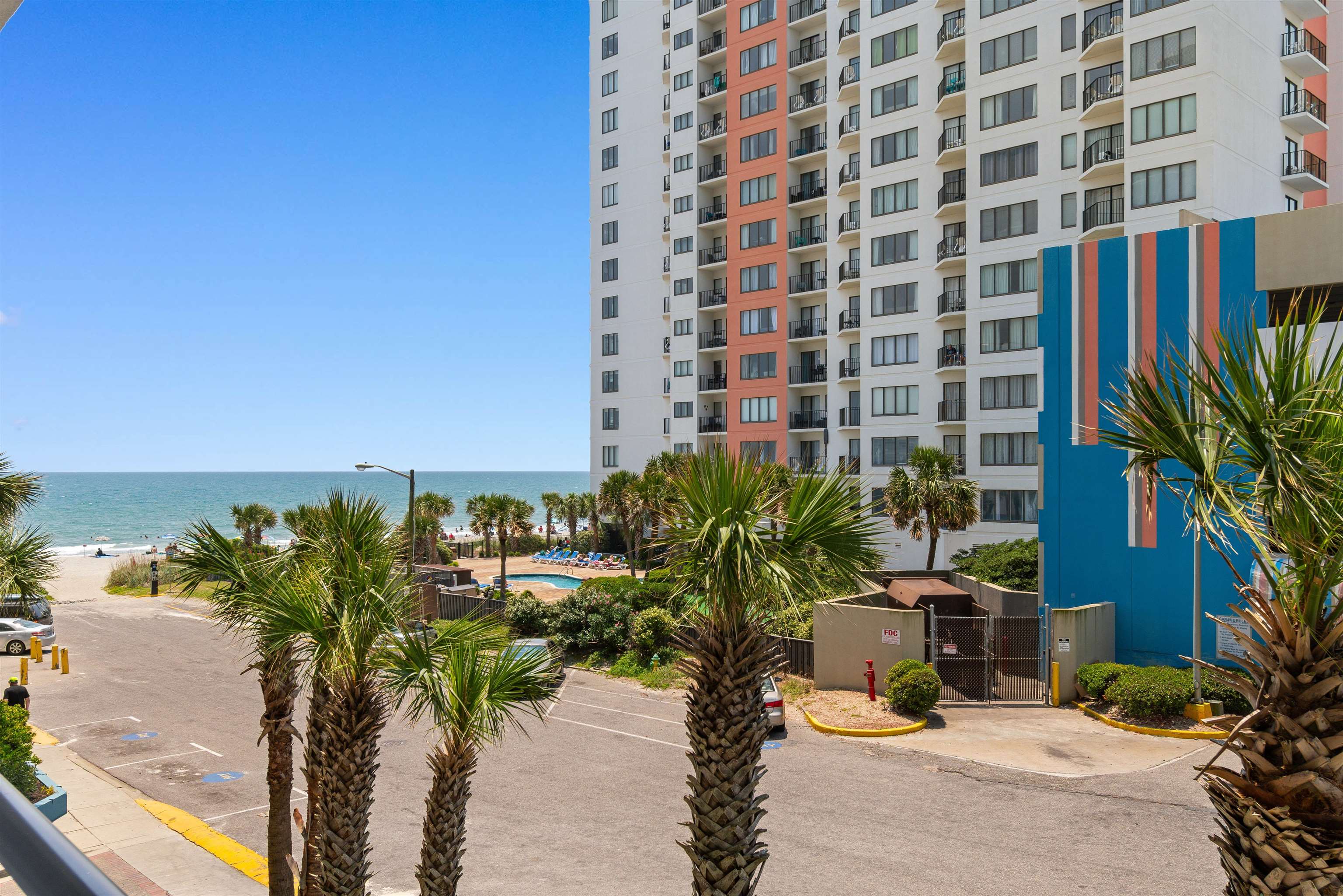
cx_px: 672
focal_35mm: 30
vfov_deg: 43.6
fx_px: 1119
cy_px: 448
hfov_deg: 61.9
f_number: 9
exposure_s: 1/320
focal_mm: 20
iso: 100
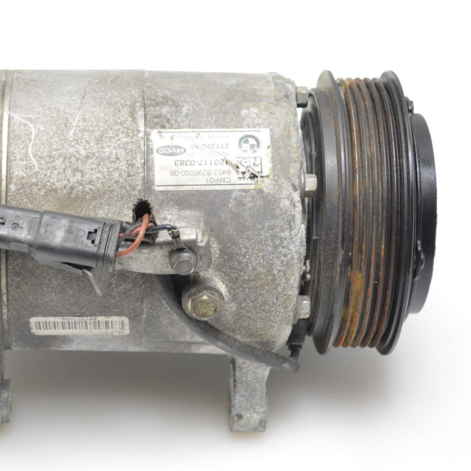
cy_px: 236
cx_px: 123
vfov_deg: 16.5
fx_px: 1626
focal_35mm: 106
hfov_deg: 16.4
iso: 2000
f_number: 6.3
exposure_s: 1/160
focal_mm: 55
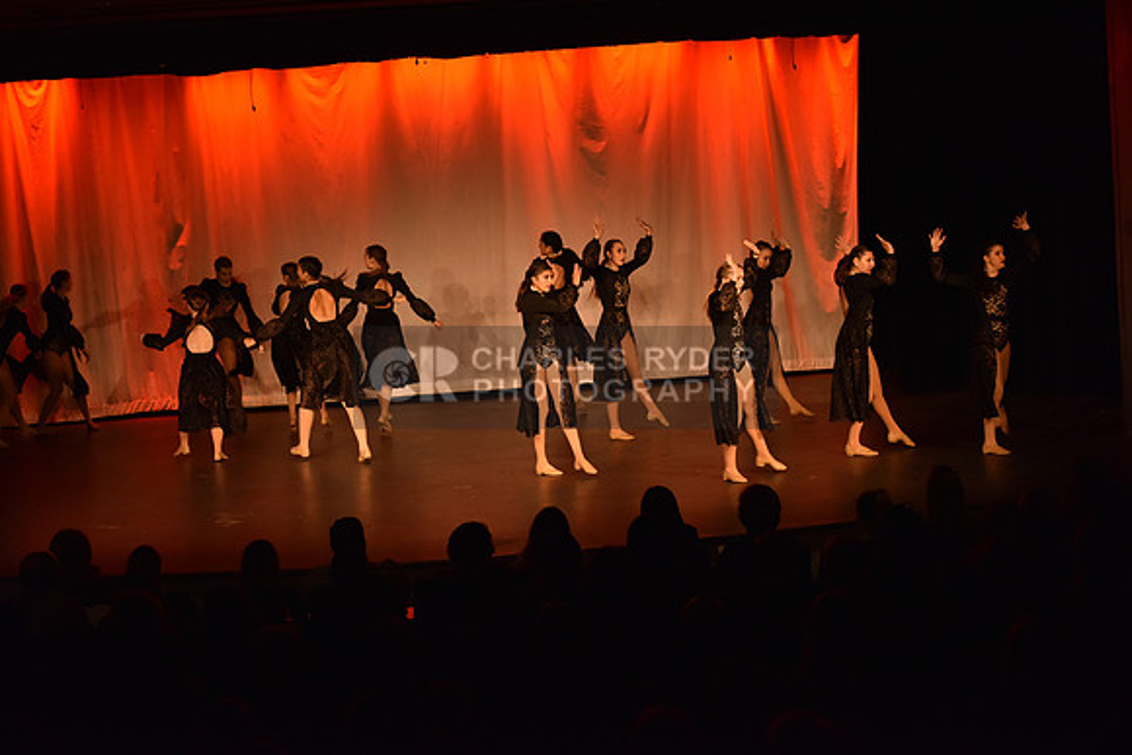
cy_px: 378
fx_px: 2202
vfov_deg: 19.5
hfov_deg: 28.8
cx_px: 566
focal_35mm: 70
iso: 2000
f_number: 4
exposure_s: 1/250
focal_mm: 70
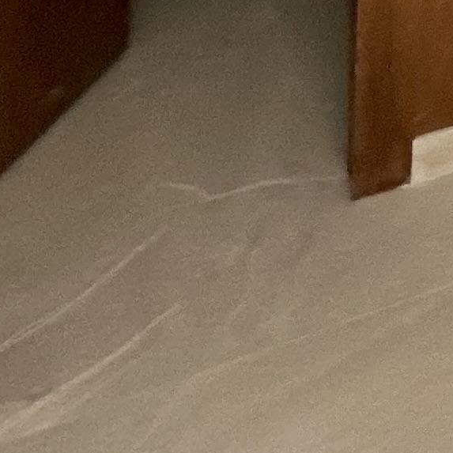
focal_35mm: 87
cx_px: 746
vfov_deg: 13.9
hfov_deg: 17.3
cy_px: -636
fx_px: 1288
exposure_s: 1/60
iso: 500
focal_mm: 2.22
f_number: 2.2
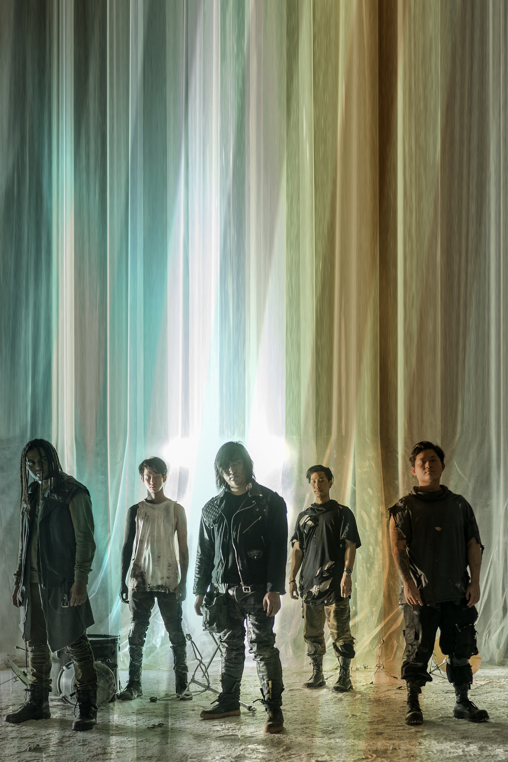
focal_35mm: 48
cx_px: 254
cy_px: 381
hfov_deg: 28.1
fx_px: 1016
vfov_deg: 41.1
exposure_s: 1/40
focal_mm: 17.7
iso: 800
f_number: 2.8
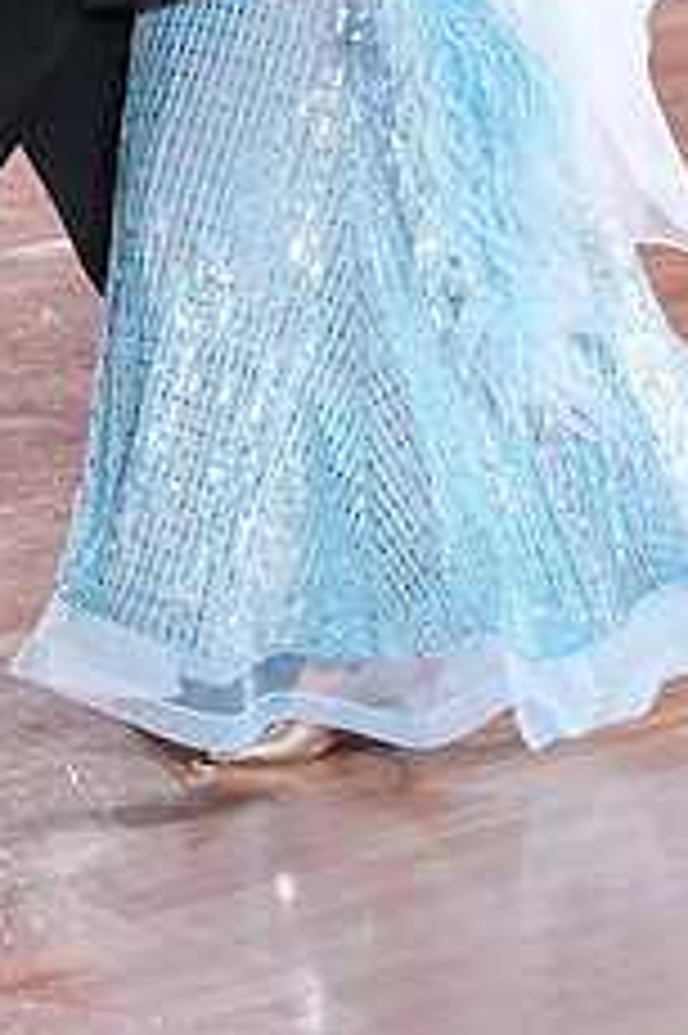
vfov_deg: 5.1
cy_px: -198
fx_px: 11454
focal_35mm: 399
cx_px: 492
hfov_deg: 3.4
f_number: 5
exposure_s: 1/400
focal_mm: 158
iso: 5000
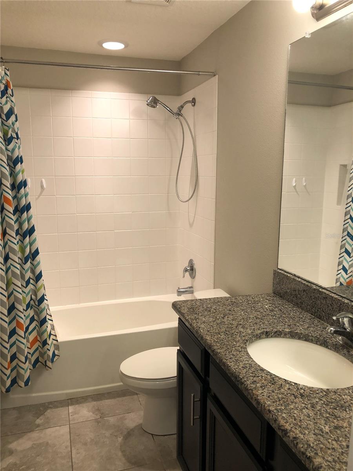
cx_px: 176
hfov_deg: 49.7
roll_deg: +0.9
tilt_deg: -9.2
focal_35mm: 28
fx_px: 381
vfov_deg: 63.4
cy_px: 236
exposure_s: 1/30
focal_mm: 3.99
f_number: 1.8
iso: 25
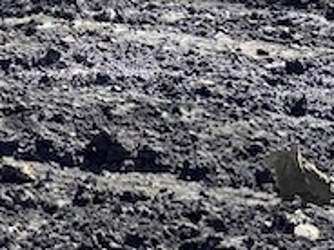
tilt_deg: +0.0
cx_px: -352
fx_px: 2721
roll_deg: +3.3
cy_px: -391
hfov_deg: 6.8
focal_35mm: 282
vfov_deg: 5.1
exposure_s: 1/2083
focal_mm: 6
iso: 20
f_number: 2
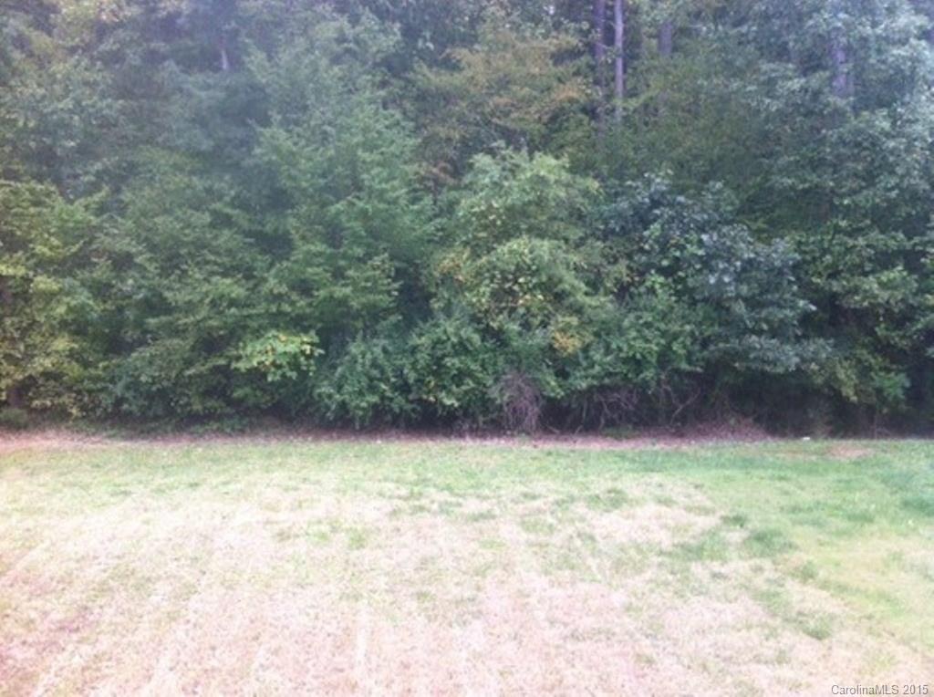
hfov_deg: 52.7
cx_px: 467
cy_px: 348
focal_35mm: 35
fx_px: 943
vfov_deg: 40.6
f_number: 2.8
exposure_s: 1/100
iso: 125
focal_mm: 3.85
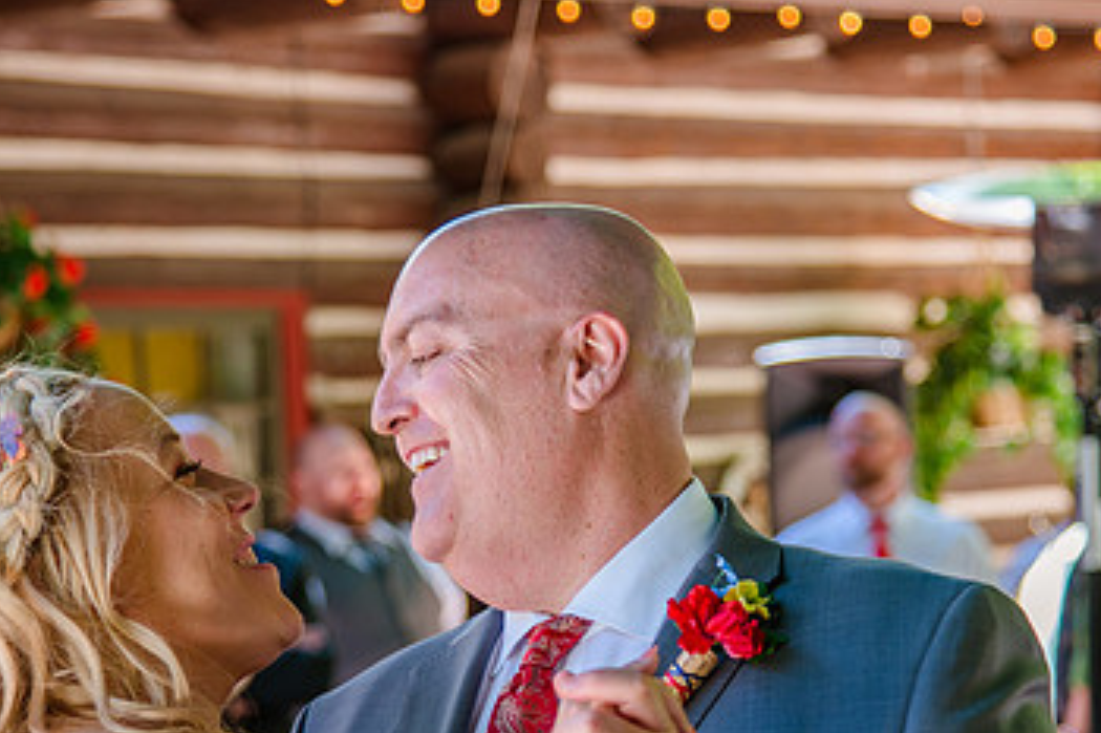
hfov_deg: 15.1
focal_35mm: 136
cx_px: 635
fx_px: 4157
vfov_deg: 10.1
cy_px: 525
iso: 320
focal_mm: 82
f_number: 4
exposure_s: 1/125
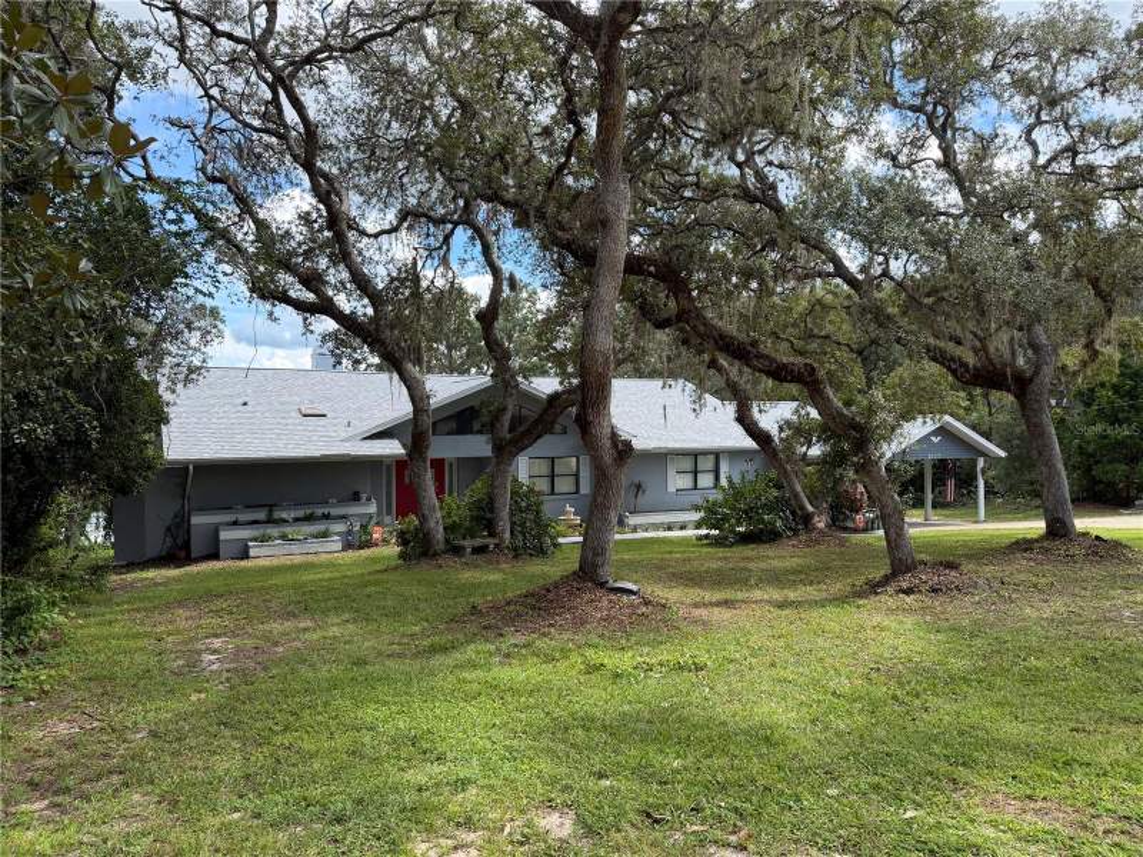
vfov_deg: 56.8
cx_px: 572
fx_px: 792
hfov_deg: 71.6
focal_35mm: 24
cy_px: 428
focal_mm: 6.76
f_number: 1.78
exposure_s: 1/1522
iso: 100
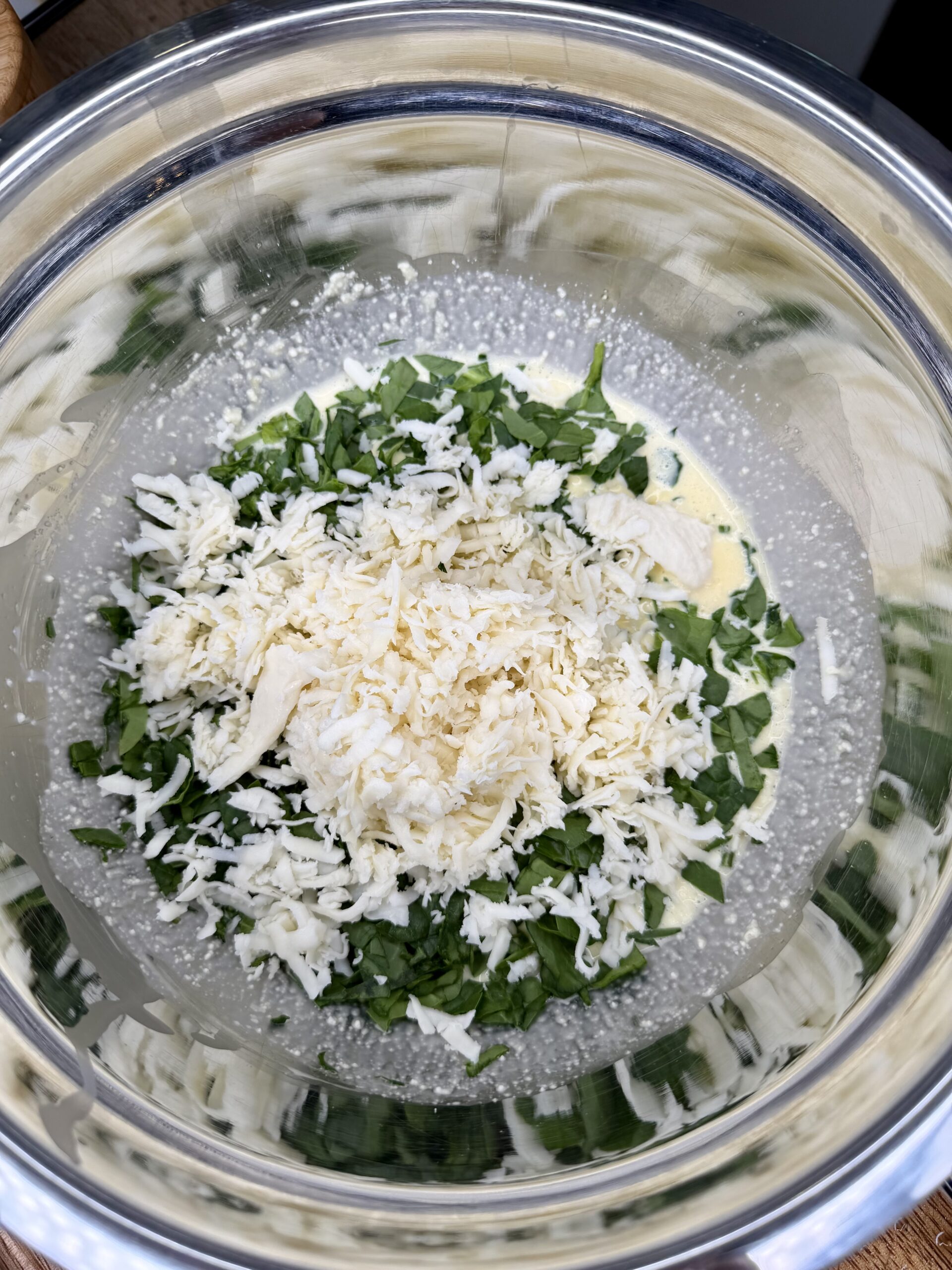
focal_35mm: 24
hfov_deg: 56.8
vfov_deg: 71.6
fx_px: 880
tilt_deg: -76.5
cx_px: 476
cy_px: 635
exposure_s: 1/1314
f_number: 1.78
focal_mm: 6.76
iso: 80
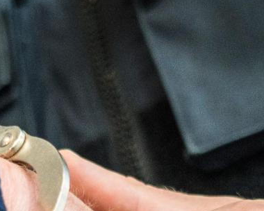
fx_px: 1594
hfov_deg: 9.5
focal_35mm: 204
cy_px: 408
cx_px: 164
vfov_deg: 7.3
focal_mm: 43
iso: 640
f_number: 4
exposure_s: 1/250
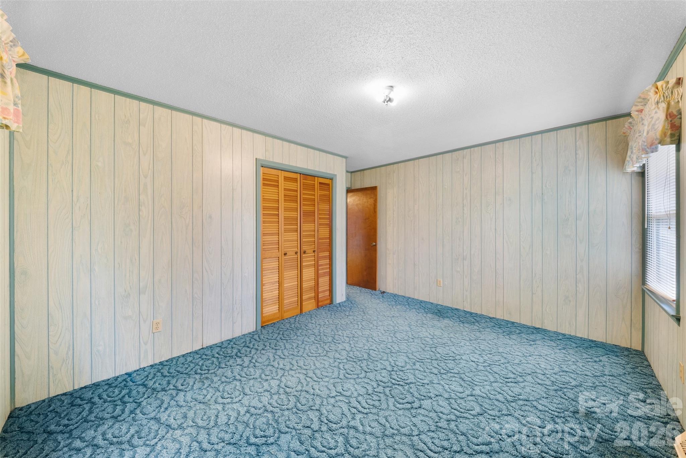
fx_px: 229
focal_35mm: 12
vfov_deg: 90.1
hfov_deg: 112.6
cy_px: 229
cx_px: 343
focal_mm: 12
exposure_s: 2.5
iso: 250
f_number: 9
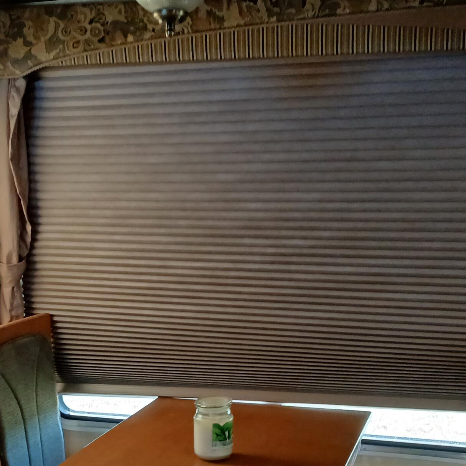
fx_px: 868
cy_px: 385
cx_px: 182
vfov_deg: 29.2
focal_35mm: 57
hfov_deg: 30.0
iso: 320
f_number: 1.8
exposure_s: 1/24
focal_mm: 3.98
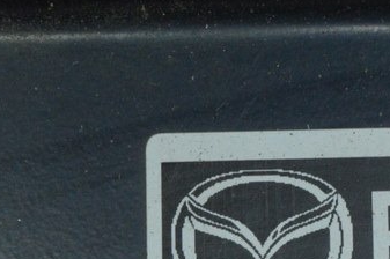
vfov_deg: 5.4
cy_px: 344
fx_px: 2711
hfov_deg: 8.2
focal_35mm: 251
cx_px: 434
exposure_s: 1/60
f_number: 16
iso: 2200
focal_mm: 55
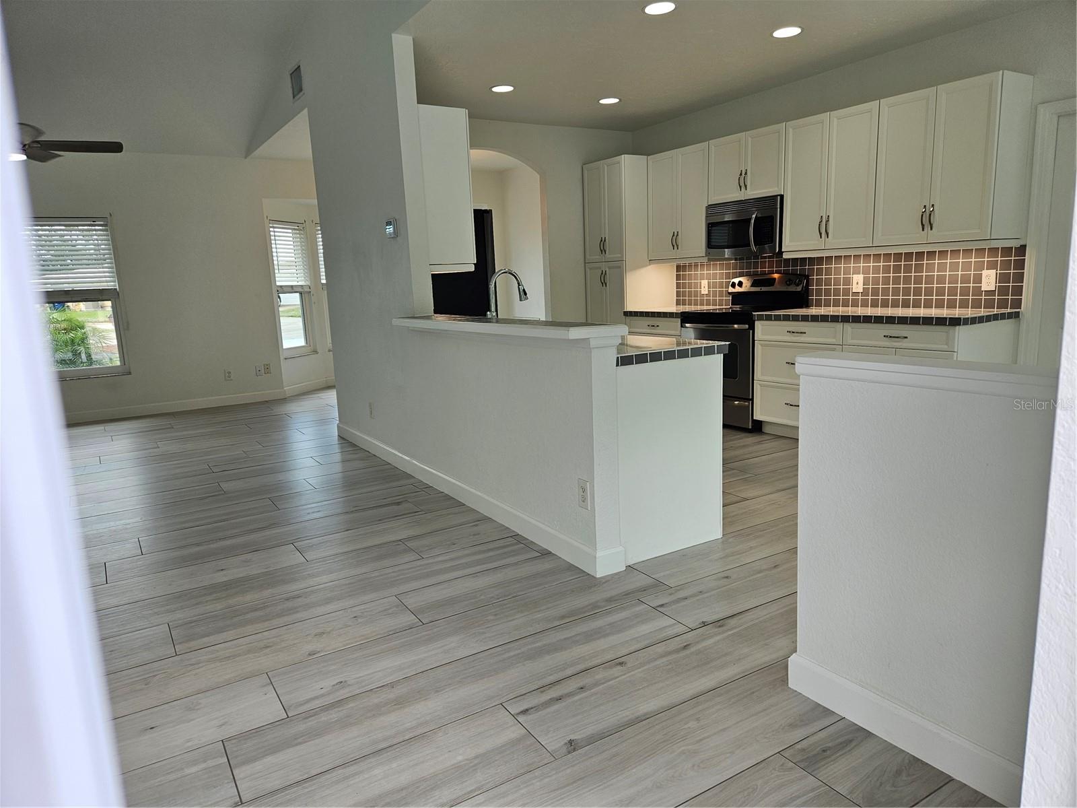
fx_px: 716
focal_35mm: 23
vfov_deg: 58.9
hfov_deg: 73.9
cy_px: 404
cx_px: 538
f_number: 1.8
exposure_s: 1/120
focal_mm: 5.4
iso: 40
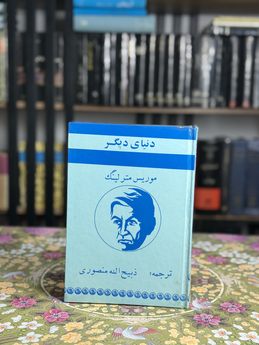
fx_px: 479
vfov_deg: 39.7
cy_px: 172
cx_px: 130
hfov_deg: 30.3
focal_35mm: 48
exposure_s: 1/100
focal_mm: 6.76
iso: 64
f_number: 1.78
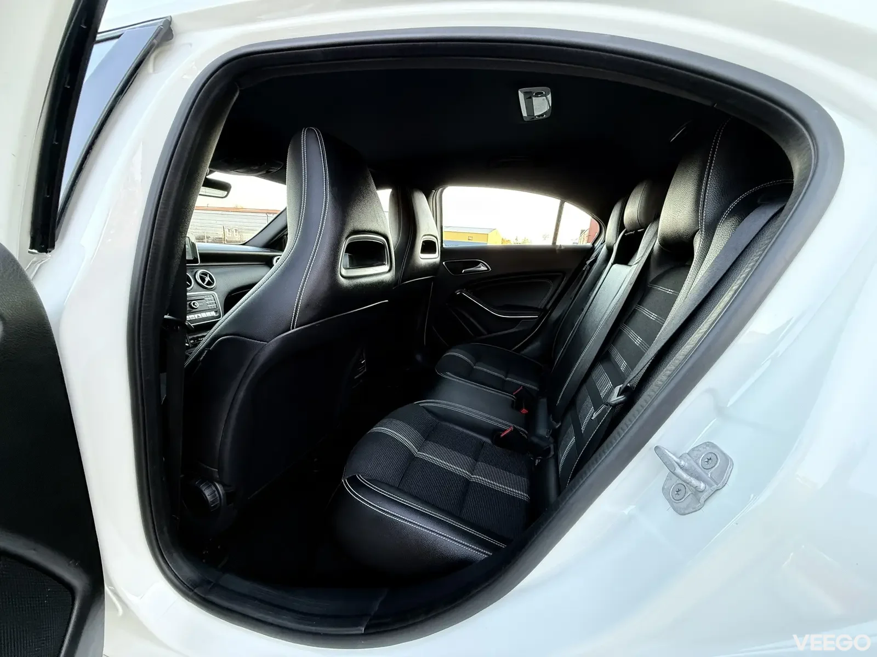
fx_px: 355
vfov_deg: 85.7
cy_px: 328
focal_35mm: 14
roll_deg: -4.1
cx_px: 438
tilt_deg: -13.3
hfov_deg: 102.1
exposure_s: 1/66
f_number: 2.2
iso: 320
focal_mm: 2.22
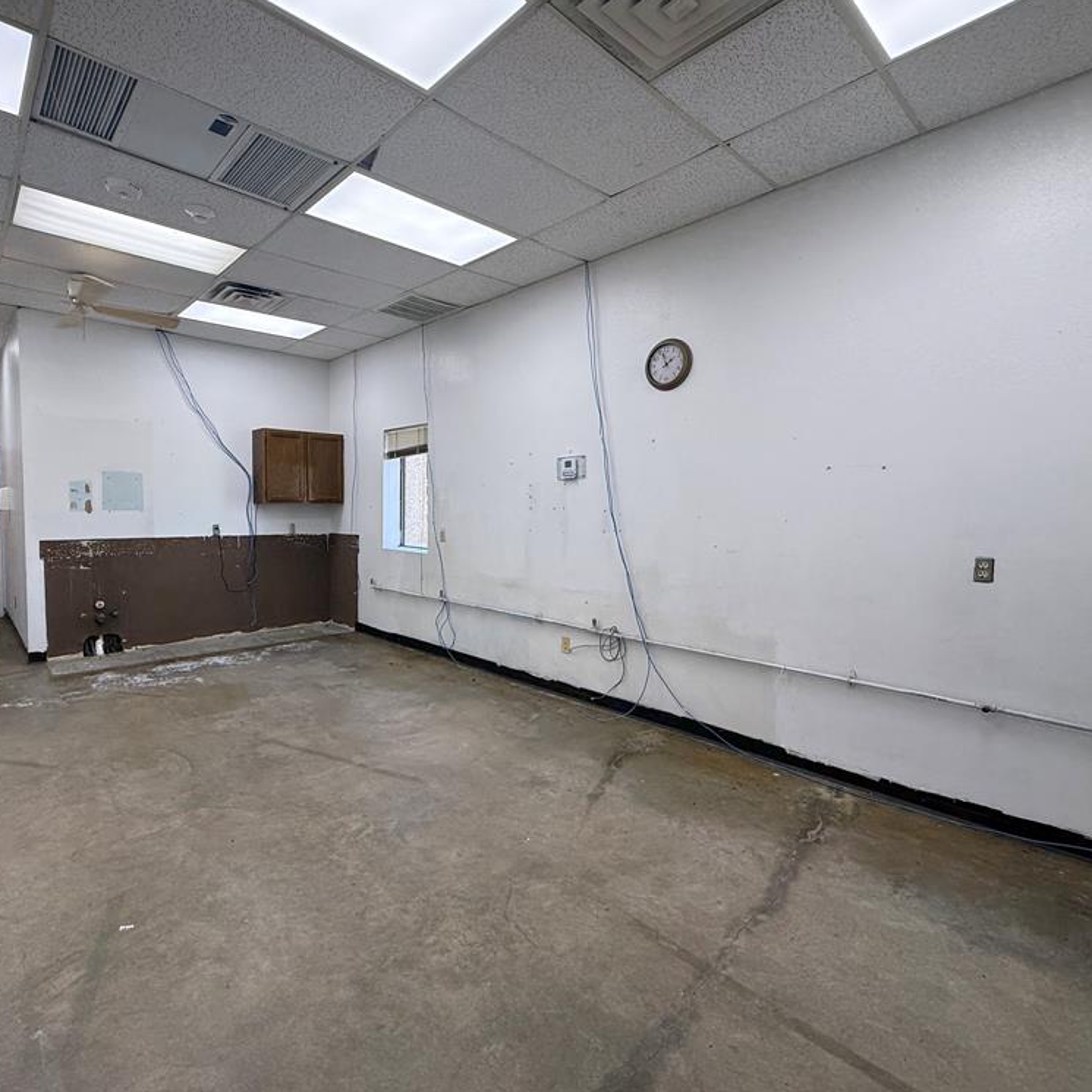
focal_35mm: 17
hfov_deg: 83.3
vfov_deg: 84.0
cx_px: 459
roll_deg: -0.3
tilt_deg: -2.3
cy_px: 534
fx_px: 607
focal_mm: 2.22
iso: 100
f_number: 2.2
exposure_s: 1/120
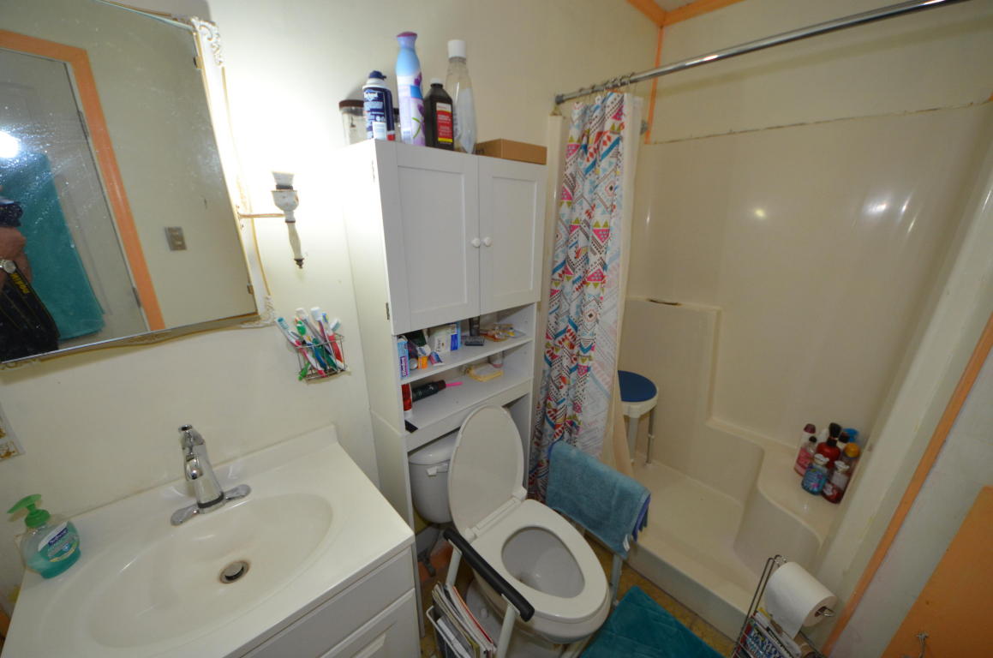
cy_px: 329
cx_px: 496
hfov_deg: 112.7
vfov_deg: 89.8
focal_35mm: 12
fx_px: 330
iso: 800
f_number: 4.5
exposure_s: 1/60
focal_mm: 8
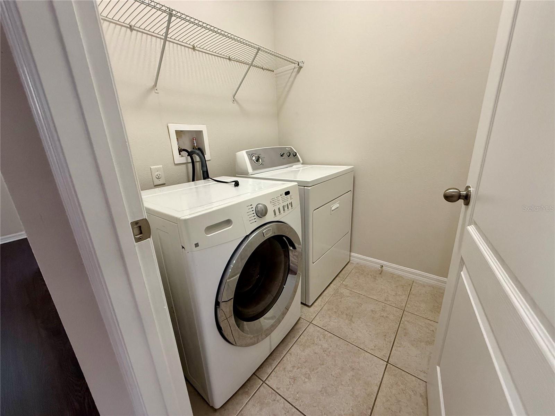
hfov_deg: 102.1
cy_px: 208
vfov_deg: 85.7
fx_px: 224
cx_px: 278
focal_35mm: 14
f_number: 2.2
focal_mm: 2.22
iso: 320
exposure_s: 1/120
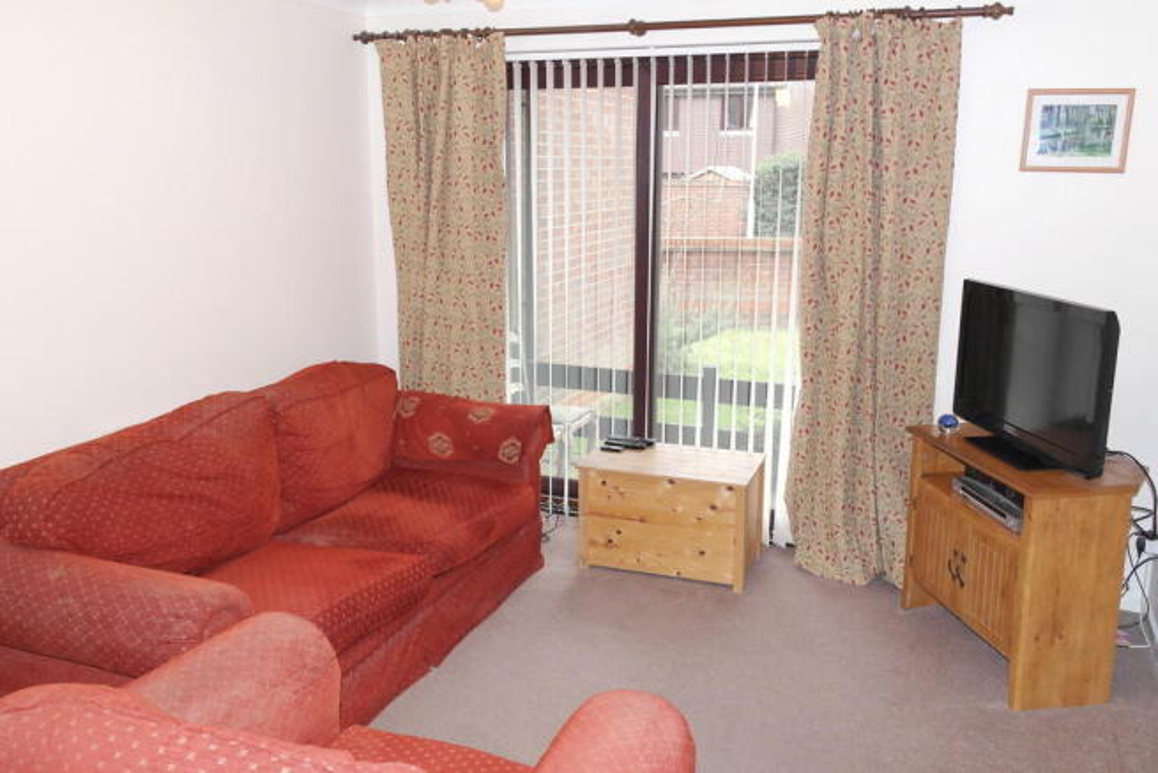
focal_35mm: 30
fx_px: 965
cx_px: 579
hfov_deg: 61.9
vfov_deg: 43.6
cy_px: 386
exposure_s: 1/40
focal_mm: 20
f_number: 4
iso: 400
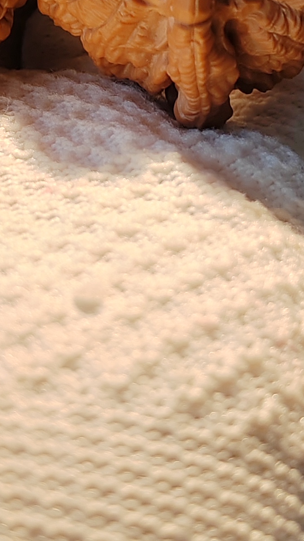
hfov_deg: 12.9
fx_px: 1347
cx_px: 104
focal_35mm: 94
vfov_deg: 22.5
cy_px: 158
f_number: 1.9
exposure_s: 1/270
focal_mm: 5.52
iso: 100
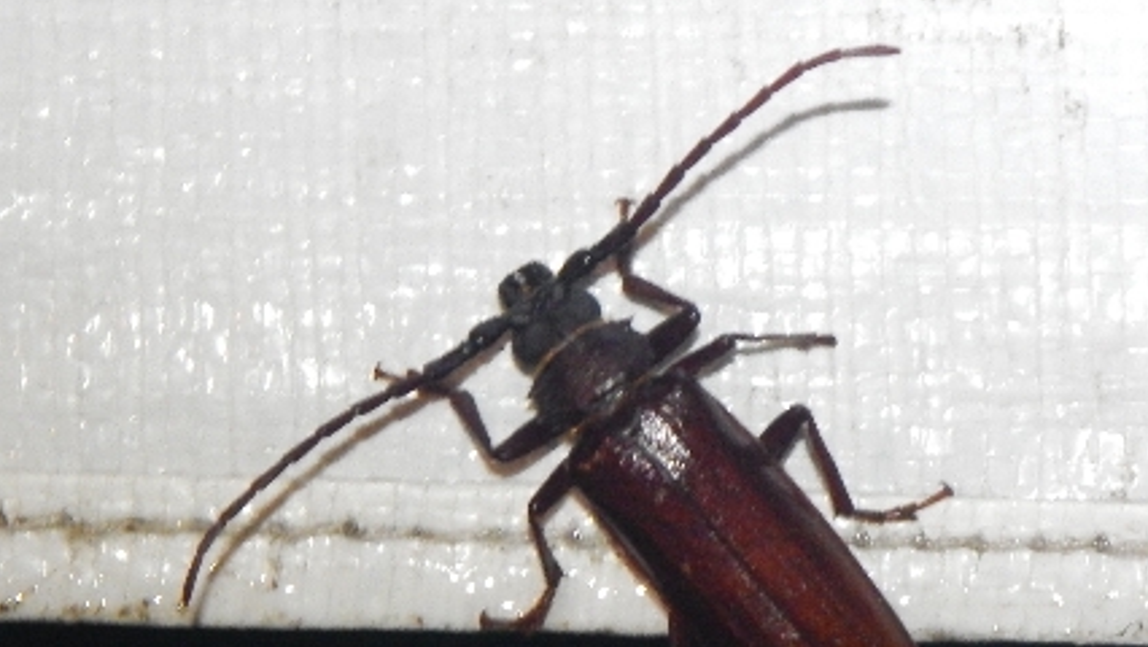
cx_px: 639
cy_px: 469
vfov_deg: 6.5
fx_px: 5664
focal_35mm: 186
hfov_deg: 11.6
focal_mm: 16.4
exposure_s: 1/13
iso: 800
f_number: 4.5
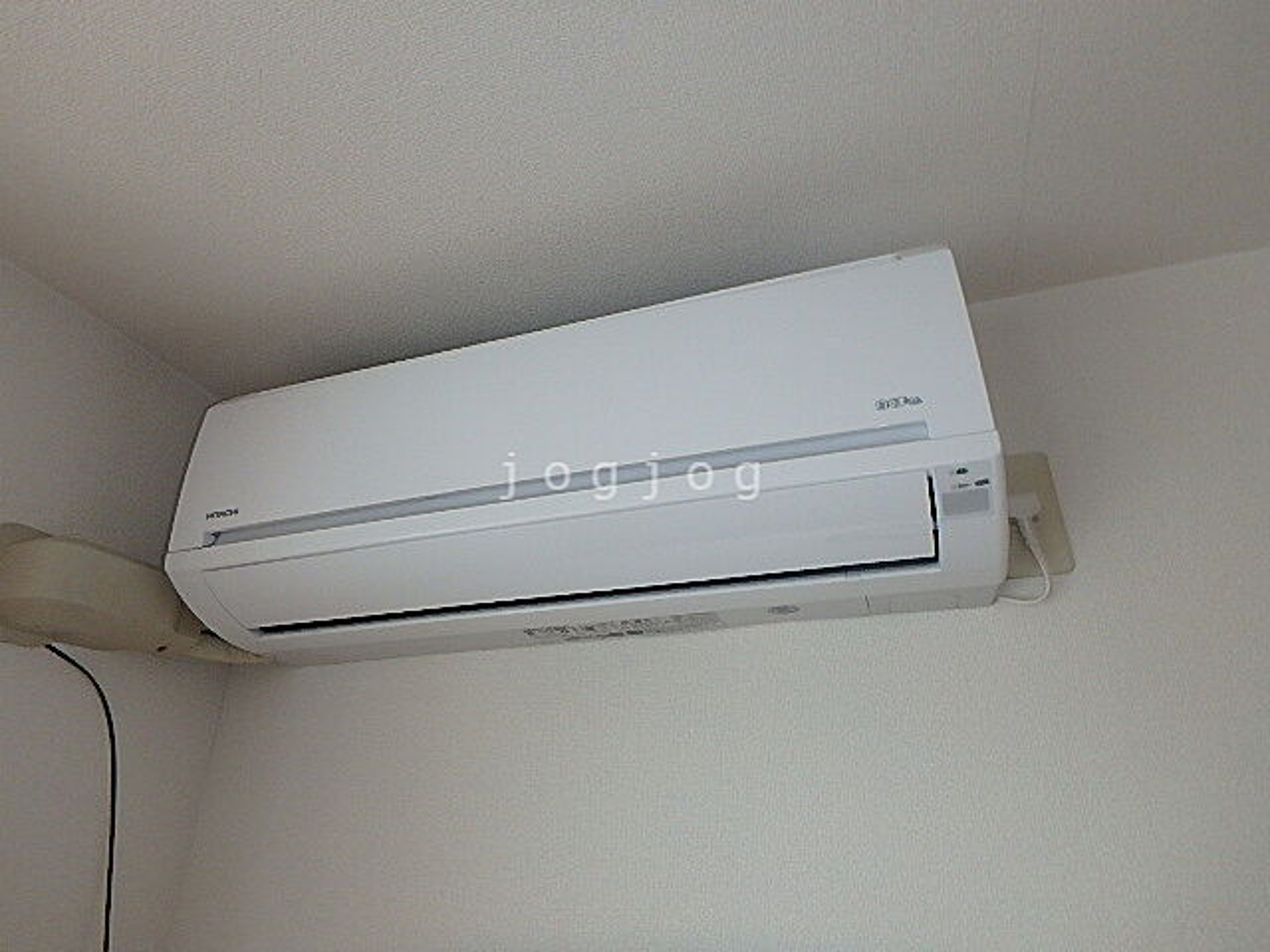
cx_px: 635
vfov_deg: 63.4
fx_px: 770
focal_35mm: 21
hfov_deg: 79.0
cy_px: 476
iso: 320
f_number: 3.5
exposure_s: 1/30
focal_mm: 3.7
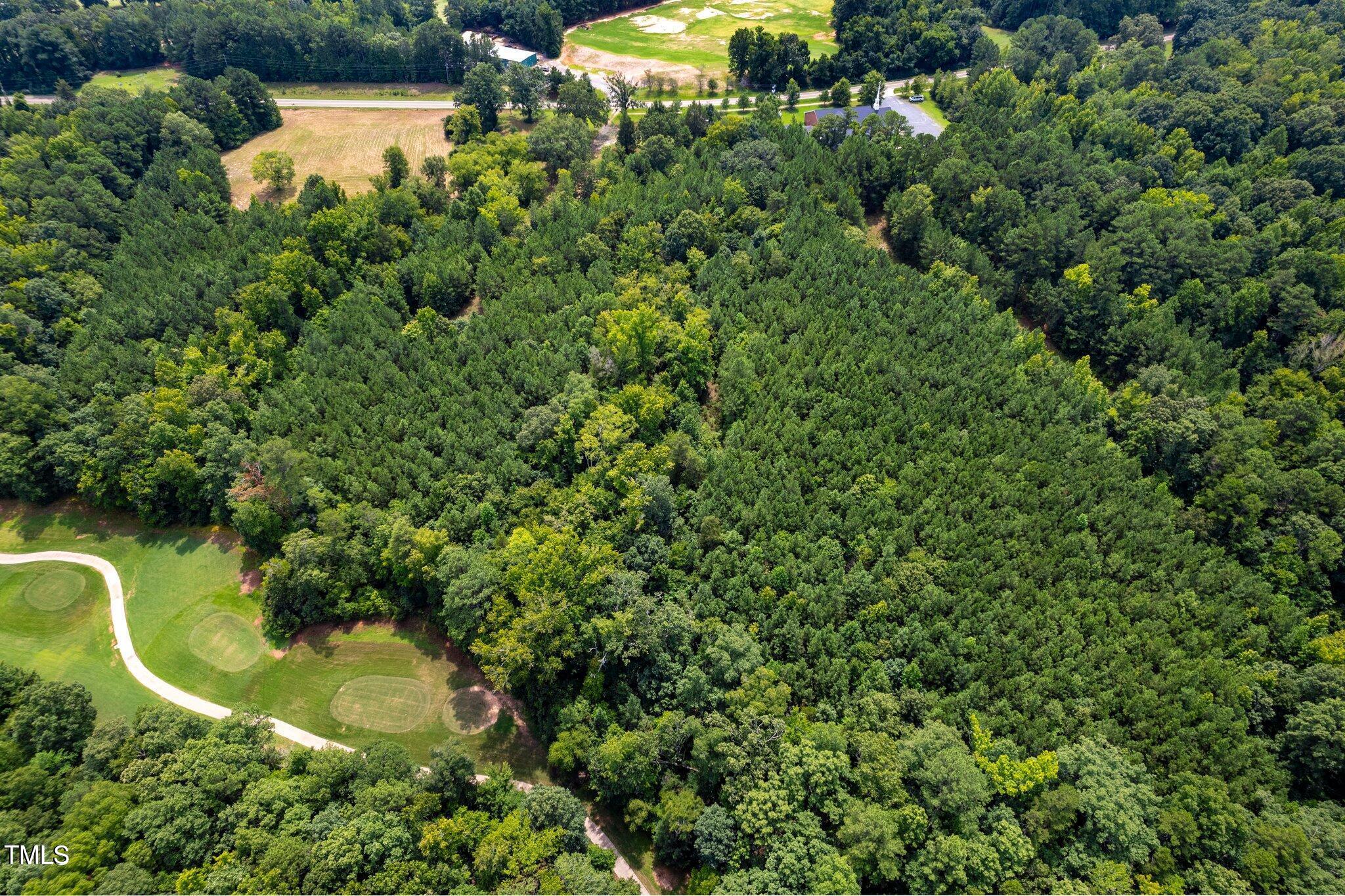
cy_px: 448
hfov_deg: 78.6
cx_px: 672
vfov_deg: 57.2
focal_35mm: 22
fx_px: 822
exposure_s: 1/640
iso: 110
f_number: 2.8
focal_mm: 8.38
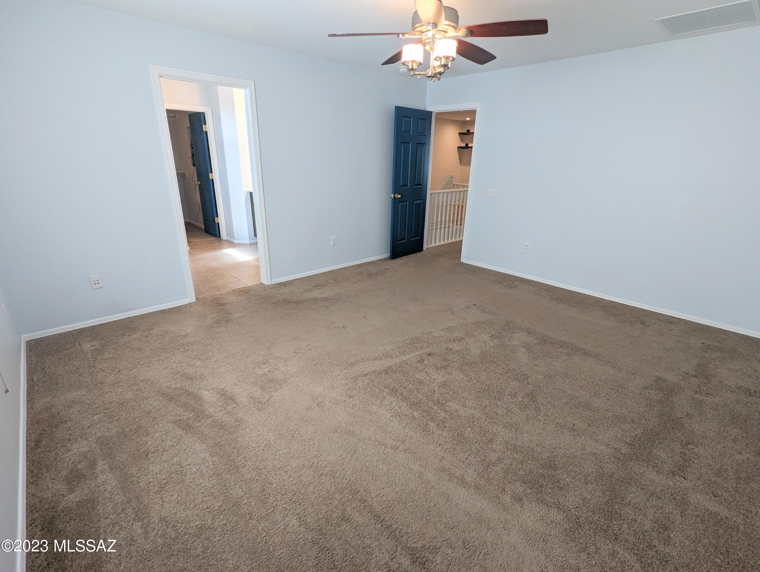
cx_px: 380
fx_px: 352
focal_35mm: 16
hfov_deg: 94.4
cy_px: 286
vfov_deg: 78.2
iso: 51
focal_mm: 2.35
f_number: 2.2
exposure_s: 1/24
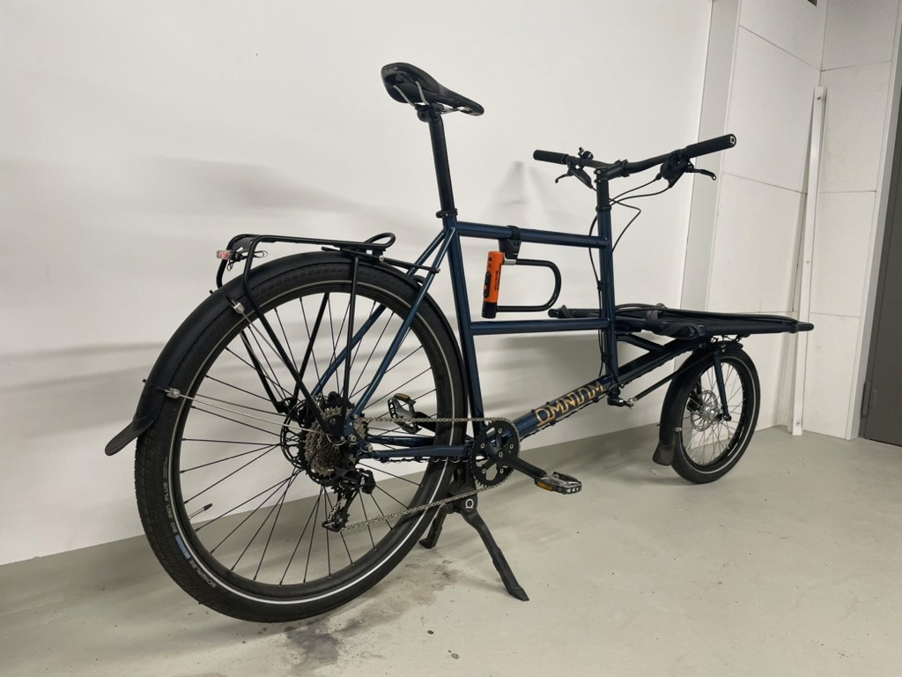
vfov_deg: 53.1
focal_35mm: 26
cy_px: 338
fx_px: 677
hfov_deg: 67.3
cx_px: 451
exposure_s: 1/100
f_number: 1.6
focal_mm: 4.2
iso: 125
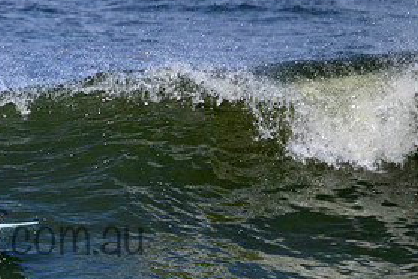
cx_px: -15
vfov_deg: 0.8
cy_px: 220
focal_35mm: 1662
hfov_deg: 1.2
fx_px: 19296
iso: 900
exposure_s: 1/2000
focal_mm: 800
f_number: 11
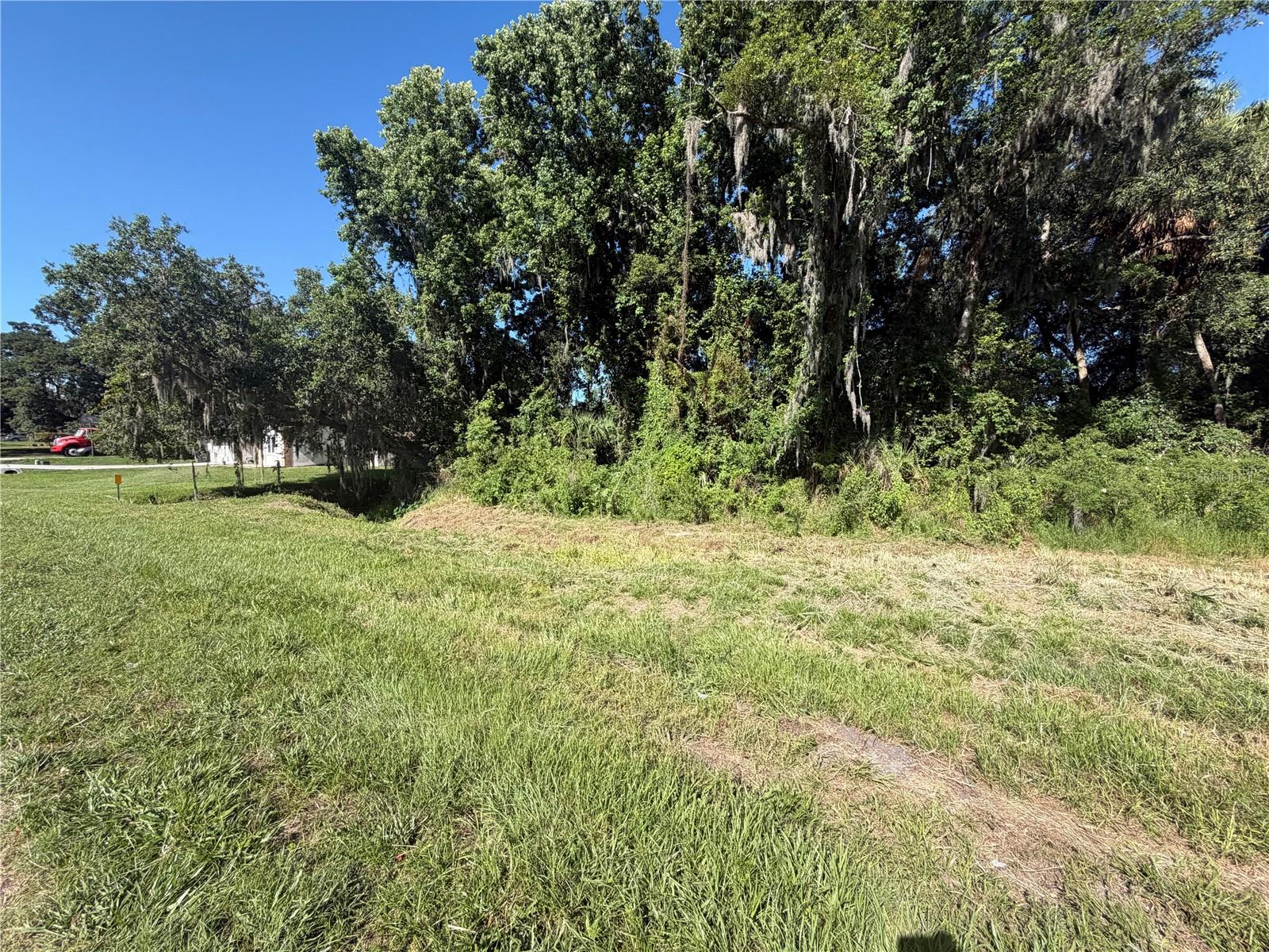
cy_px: 476
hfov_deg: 102.1
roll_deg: -0.6
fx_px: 513
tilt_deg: -4.0
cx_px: 634
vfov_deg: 85.7
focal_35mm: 14
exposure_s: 1/726
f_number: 2.2
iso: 40
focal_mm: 2.22
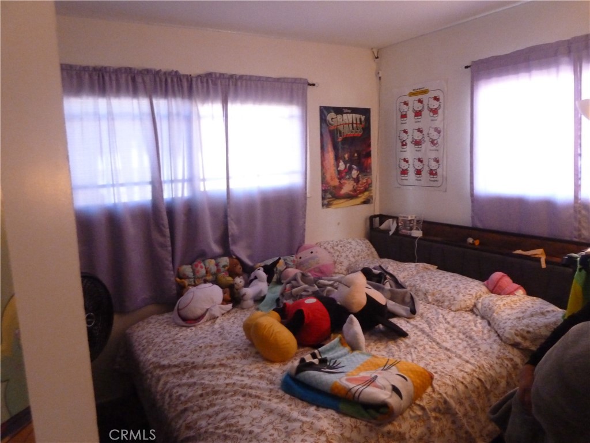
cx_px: 295
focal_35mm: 25
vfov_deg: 54.9
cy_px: 222
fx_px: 426
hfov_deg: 69.4
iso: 800
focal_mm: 4.1
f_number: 3.3
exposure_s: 1/25
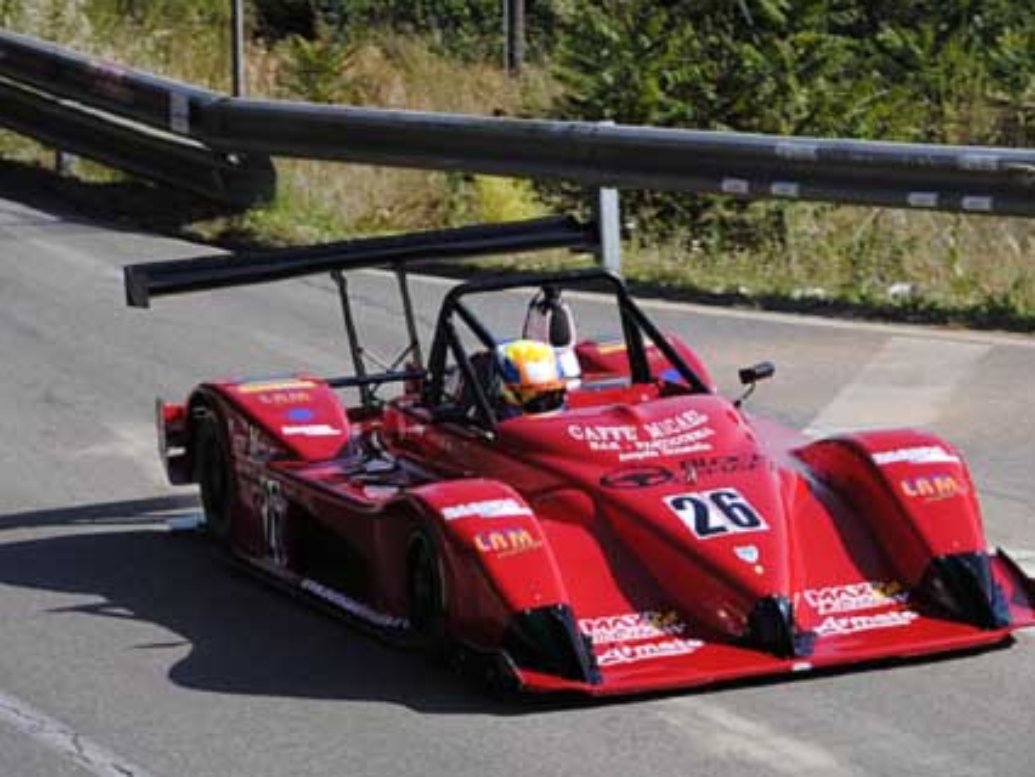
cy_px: 390
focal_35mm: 91
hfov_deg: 21.6
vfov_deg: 16.3
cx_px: 549
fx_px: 2709
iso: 200
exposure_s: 1/800
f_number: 5.6
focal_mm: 55
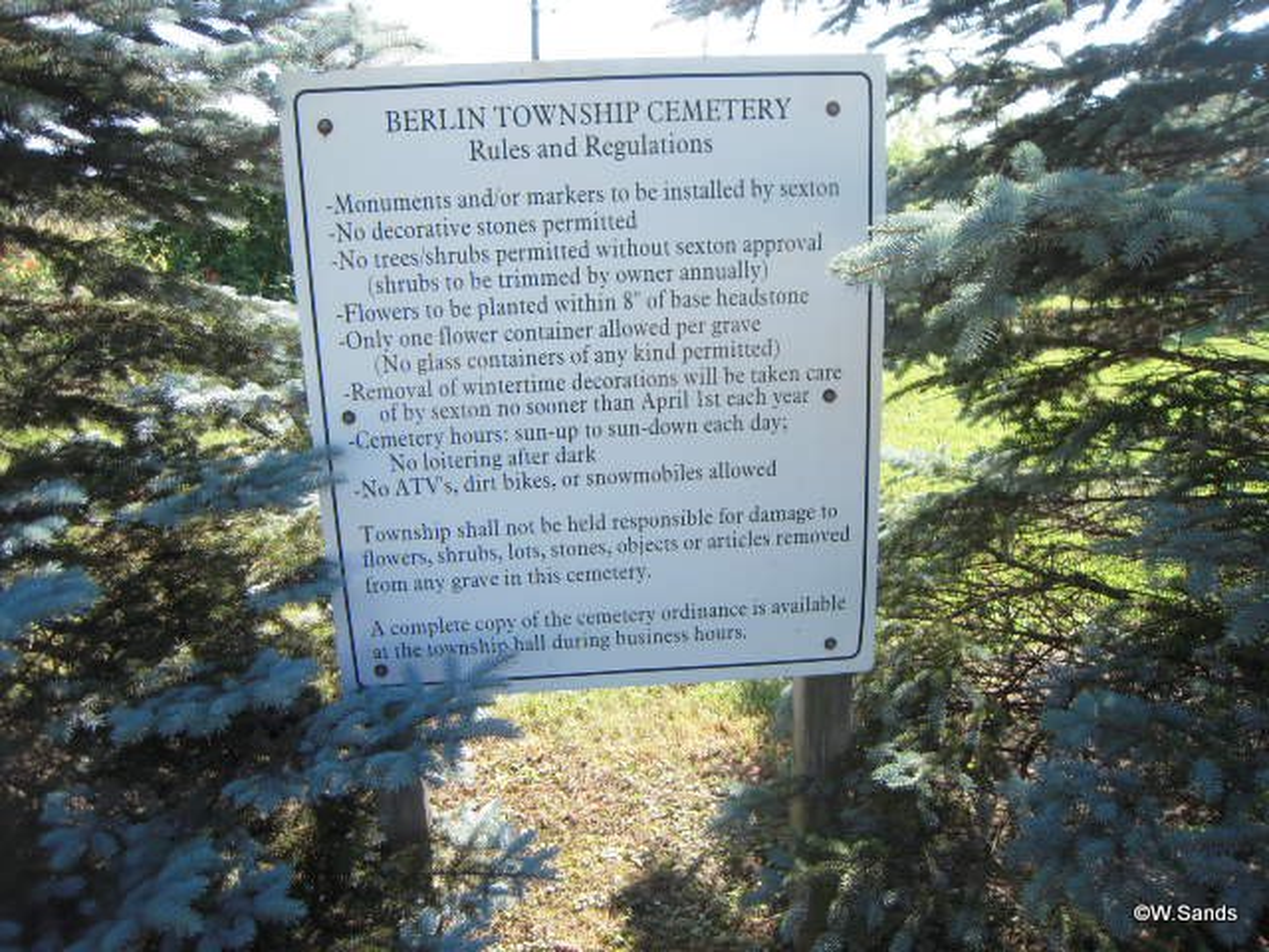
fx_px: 1026
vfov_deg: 49.7
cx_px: 634
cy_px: 476
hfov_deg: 63.4
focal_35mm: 28
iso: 100
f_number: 2.7
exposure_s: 1/250
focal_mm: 5
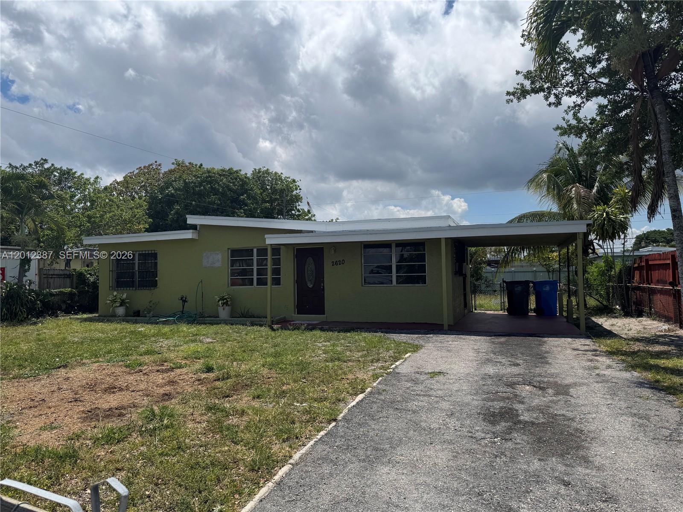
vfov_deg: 56.8
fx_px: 474
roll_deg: +1.0
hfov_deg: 71.6
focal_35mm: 24
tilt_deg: +3.5
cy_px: 256
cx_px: 342
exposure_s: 1/7937
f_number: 1.78
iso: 80
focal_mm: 6.76
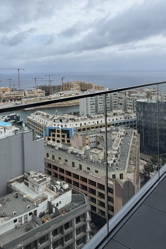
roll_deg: +1.5
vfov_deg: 56.9
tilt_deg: -0.7
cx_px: 36
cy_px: 75
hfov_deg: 39.7
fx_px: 221
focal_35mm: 32
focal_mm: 2.22
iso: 50
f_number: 2.2
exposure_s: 1/3390
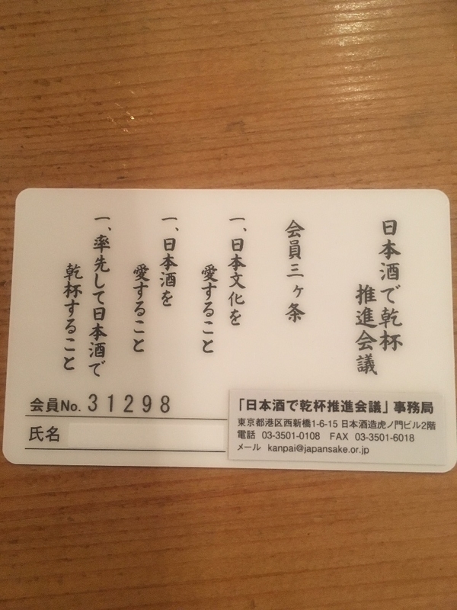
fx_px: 510
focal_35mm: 29
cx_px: 228
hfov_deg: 48.2
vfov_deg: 61.7
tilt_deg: -83.3
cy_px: 305
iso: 200
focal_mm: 4.15
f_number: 2.2
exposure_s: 1/30
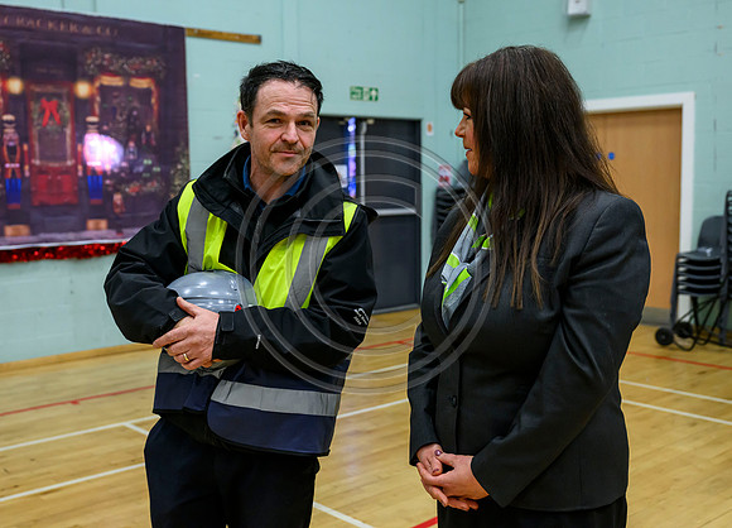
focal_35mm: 43
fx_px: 894
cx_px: 359
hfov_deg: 44.5
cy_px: 246
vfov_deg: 32.9
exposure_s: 1/250
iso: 3200
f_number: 4
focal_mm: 38
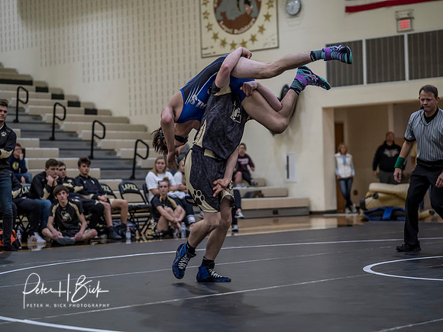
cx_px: 222
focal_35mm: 90
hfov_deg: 21.8
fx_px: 1152
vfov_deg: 16.4
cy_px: 166
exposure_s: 1/1000
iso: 1000
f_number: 1.4
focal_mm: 45
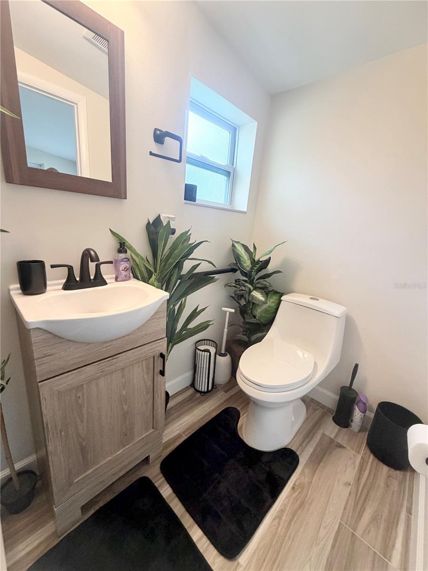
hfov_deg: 85.7
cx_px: 214
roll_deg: -4.7
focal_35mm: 14
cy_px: 286
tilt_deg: -15.1
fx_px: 231
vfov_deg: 102.1
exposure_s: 1/120
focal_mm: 2.22
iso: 320
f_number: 2.2
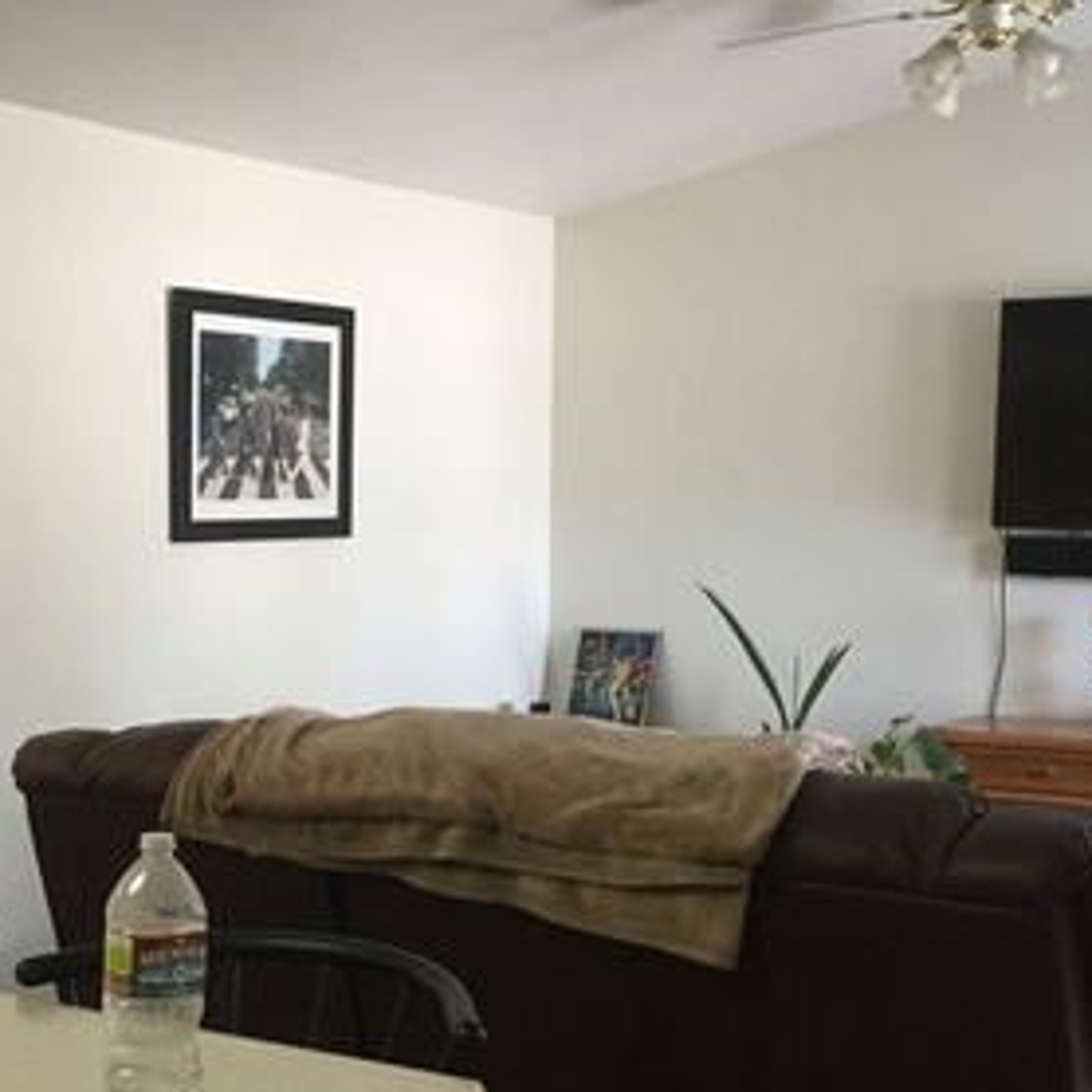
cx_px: 361
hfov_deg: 28.9
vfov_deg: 29.0
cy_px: 656
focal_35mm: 59
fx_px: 2106
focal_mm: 4.15
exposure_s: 1/30
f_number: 2.2
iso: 125
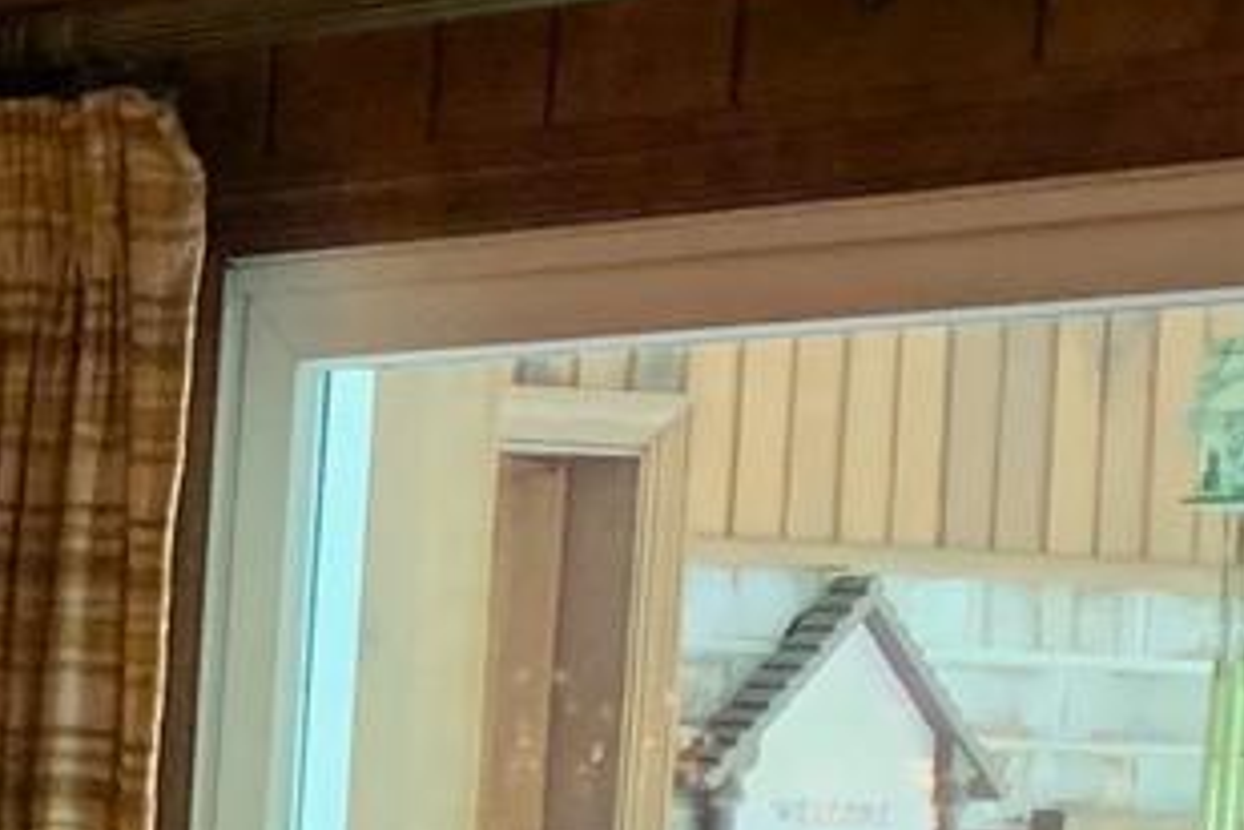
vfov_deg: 7.5
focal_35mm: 179
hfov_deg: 9.6
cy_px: 1370
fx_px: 6185
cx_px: -2130
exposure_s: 1/30
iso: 640
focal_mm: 4.25
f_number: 1.8
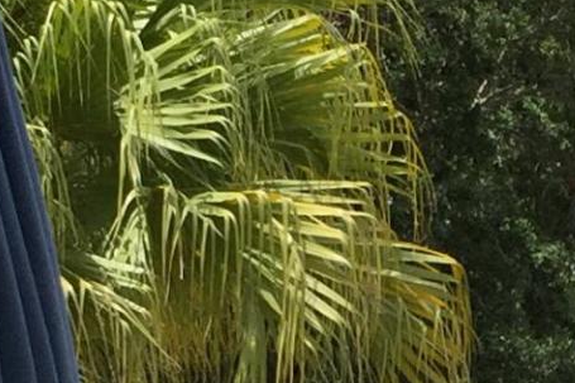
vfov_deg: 6.9
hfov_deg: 10.4
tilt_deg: -2.8
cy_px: 767
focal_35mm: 191
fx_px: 3049
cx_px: 872
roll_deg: -1.8
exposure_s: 1/2475
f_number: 2.2
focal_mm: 4.15
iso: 32
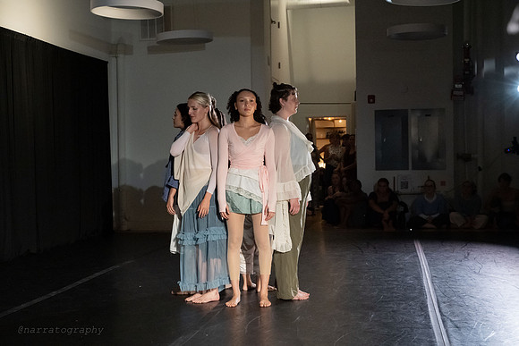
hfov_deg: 35.7
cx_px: 260
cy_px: 173
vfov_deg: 24.2
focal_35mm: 56
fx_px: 807
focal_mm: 55
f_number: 4.5
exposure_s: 1/400
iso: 6400
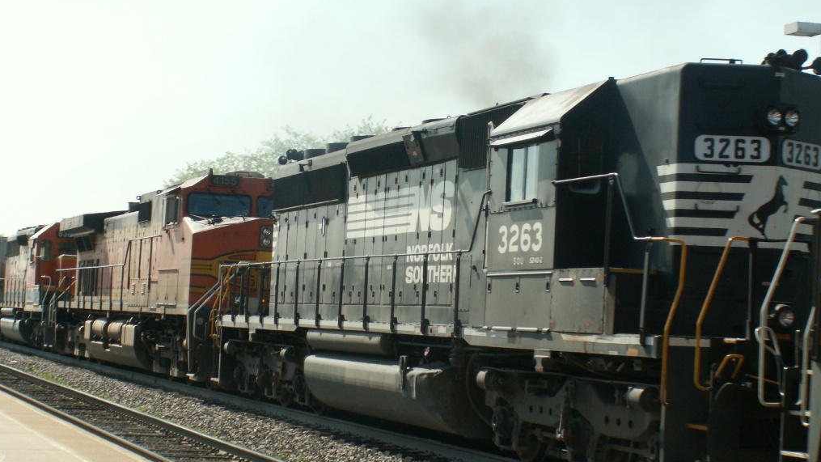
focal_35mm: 78
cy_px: 256
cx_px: 408
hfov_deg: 27.2
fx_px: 1698
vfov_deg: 15.5
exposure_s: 1/250
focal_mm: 11.77
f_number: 5
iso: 50
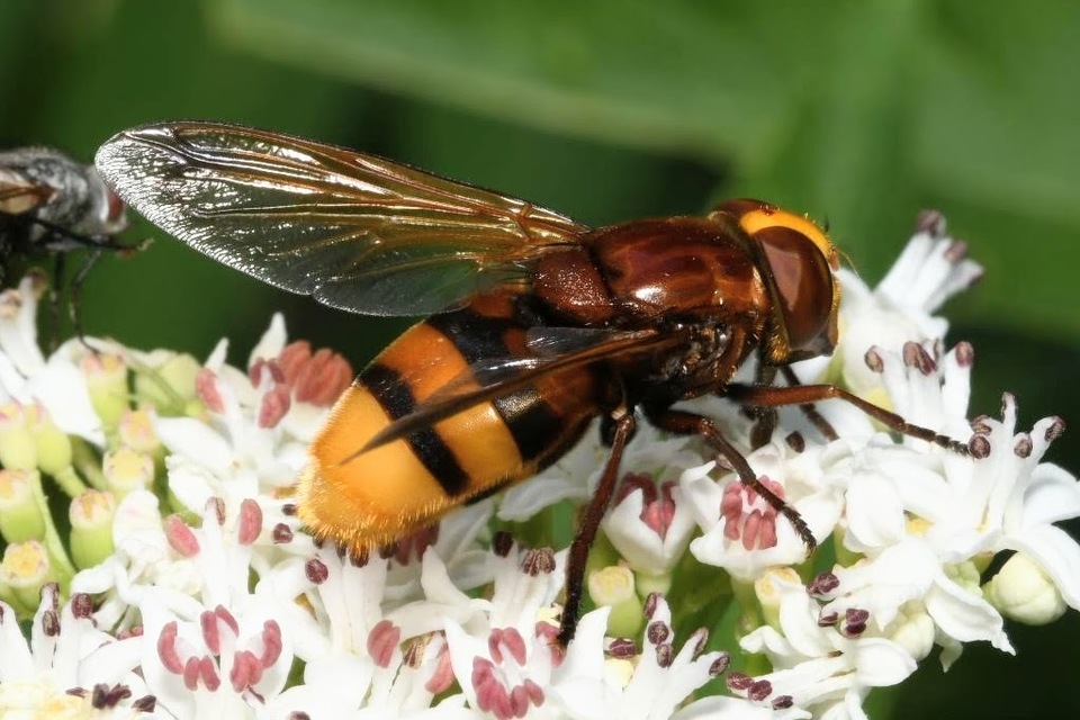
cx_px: 540
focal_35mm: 158
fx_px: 4725
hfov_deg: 13.0
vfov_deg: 8.7
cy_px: 360
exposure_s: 1/60
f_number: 32
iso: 250
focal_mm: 105
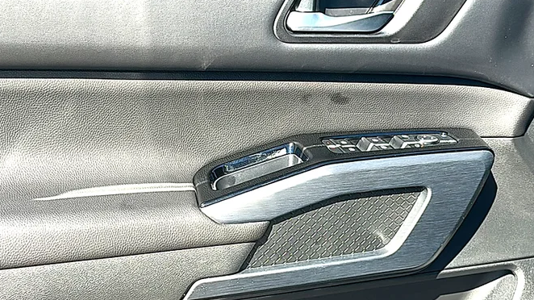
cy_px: 158
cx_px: 271
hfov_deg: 39.2
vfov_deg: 22.6
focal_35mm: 53
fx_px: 750
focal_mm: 6.86
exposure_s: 1/888
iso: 80
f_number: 1.78
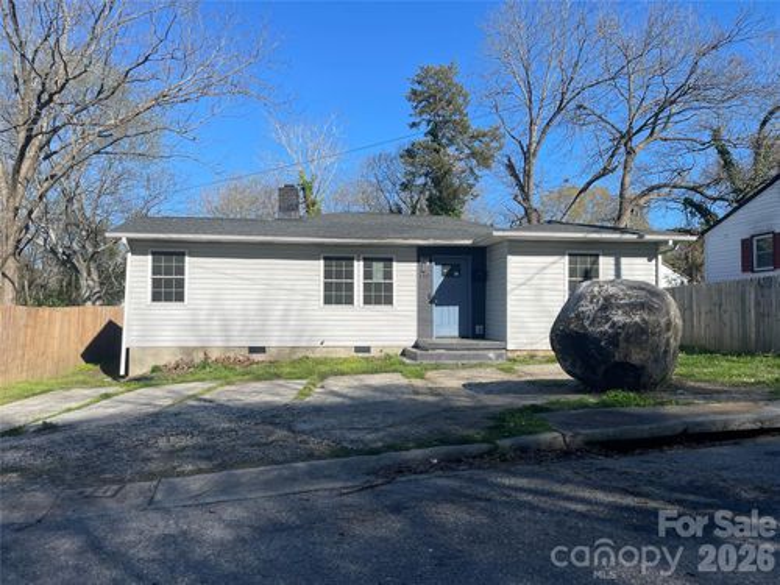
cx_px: 390
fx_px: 586
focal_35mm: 26
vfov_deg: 53.1
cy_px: 292
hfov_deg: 67.3
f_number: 1.6
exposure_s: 1/3125
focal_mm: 4.2
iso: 32
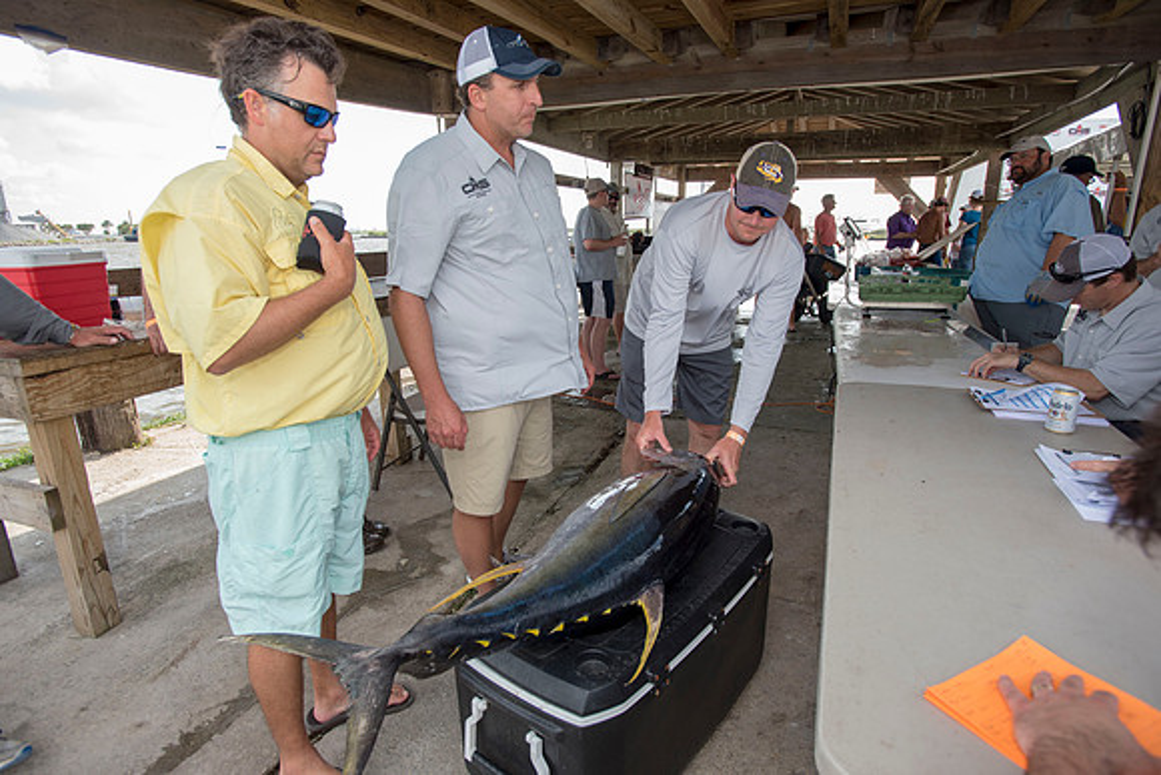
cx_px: 580
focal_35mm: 19
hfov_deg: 86.9
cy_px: 388
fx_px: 613
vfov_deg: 64.6
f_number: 4.5
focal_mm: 19
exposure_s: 1/320
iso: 250
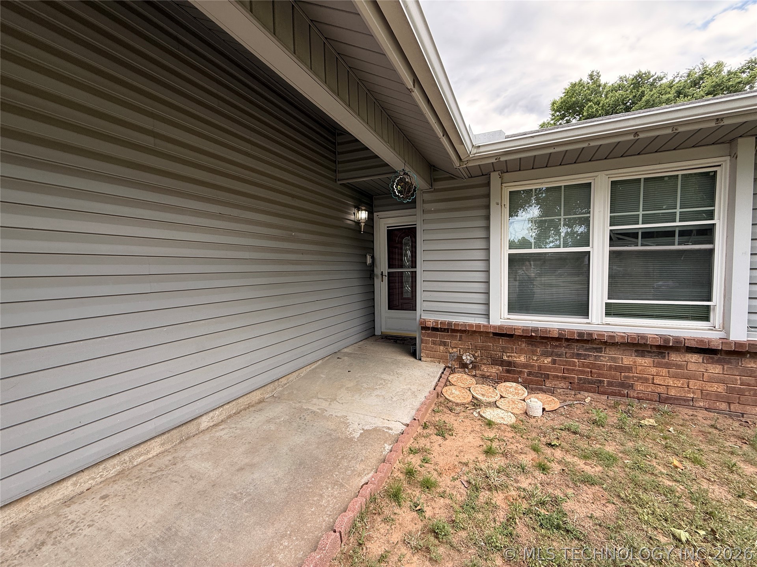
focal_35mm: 14
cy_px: 284
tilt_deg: -1.4
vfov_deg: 85.7
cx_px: 378
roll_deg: +0.2
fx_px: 306
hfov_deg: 102.1
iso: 50
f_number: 2.2
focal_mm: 2.22
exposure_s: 1/204
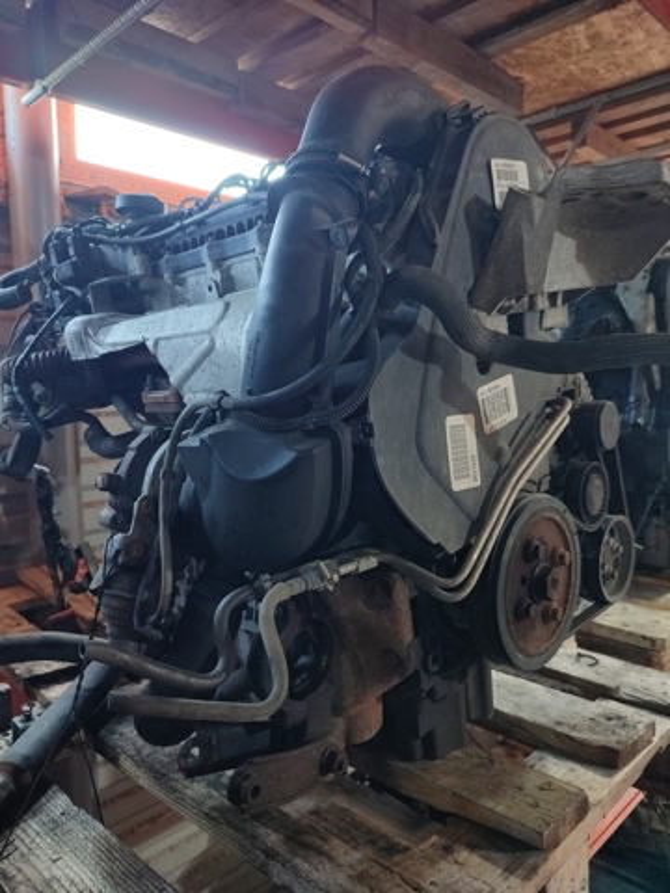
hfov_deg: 54.9
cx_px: 335
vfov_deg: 69.4
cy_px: 446
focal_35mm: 25
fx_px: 645
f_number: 1.9
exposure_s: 1/30
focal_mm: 6.04
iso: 149
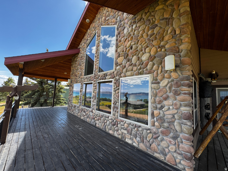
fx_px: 92
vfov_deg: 85.7
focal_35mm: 14
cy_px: 86
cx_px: 114
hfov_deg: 102.1
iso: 40
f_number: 2.2
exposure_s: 1/373
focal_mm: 2.22
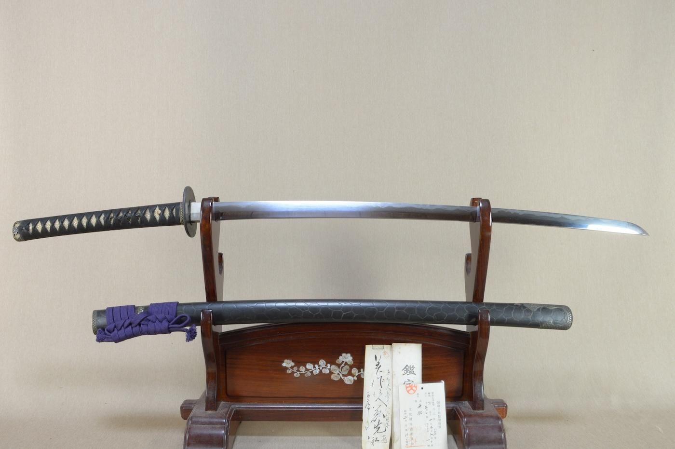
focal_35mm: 30
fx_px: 562
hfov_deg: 62.0
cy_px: 224
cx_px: 338
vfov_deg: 43.5
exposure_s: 1/1.6
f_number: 11
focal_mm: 20
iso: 400
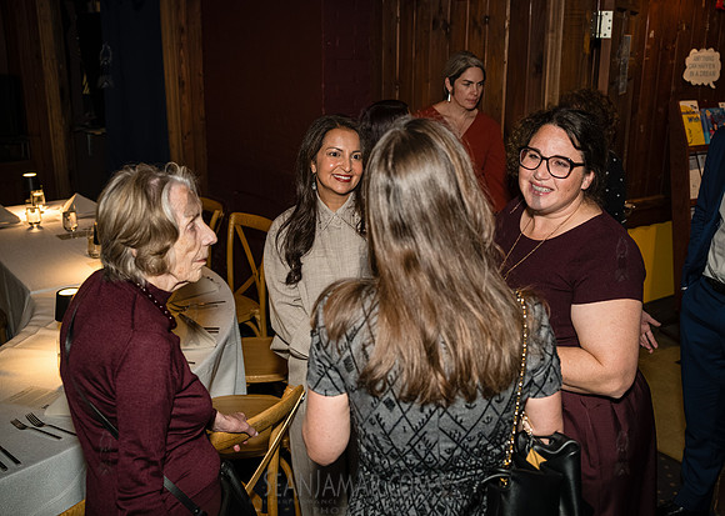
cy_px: 249
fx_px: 779
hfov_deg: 49.8
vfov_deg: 36.7
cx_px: 401
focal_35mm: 38
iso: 4000
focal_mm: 35
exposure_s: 1/200
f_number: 4
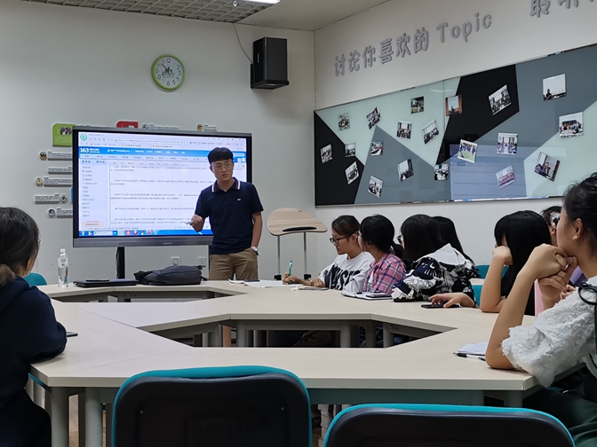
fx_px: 862
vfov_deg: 29.1
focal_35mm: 50
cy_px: 211
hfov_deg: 38.1
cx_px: 250
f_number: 1.8
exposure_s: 1/100
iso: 160
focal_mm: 4.75
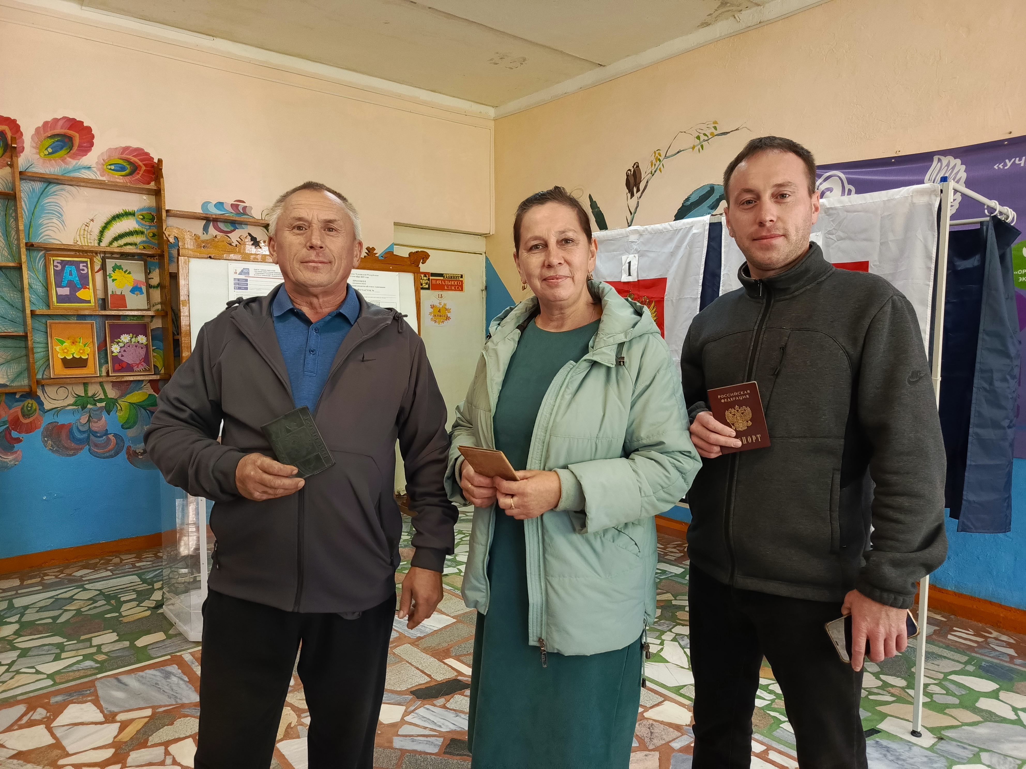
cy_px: 384
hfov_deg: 73.9
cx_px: 513
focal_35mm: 23
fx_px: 682
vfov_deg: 58.9
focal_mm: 5.25
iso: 2006
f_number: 1.75
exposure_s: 1/50
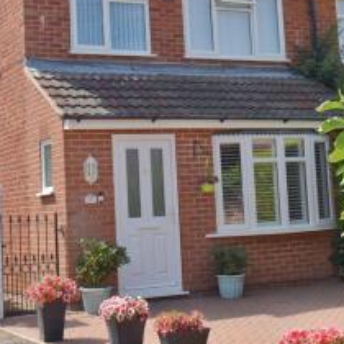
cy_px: 104
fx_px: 843
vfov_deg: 22.9
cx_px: 190
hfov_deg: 23.0
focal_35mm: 75
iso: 125
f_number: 8
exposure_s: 1/250
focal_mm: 26
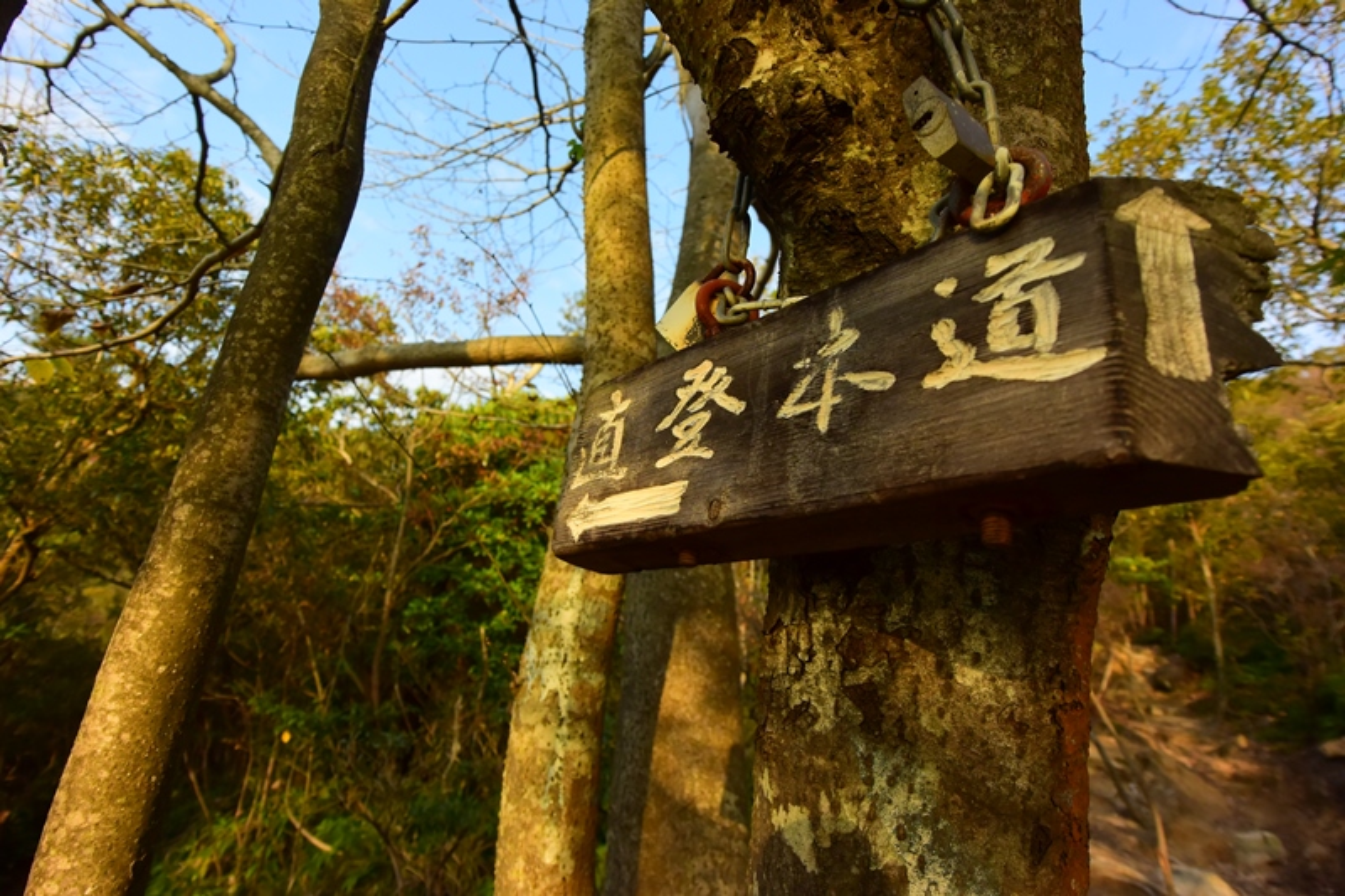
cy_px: 448
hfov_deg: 90.0
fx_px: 672
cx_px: 672
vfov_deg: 67.4
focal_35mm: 18
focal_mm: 6.7
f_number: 3.5
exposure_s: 1/250
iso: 160
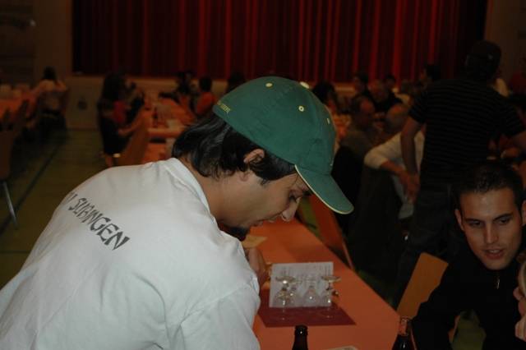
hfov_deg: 37.9
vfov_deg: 25.7
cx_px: 263
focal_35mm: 52
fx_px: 767
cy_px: 175
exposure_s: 1/60
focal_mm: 35
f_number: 4.2
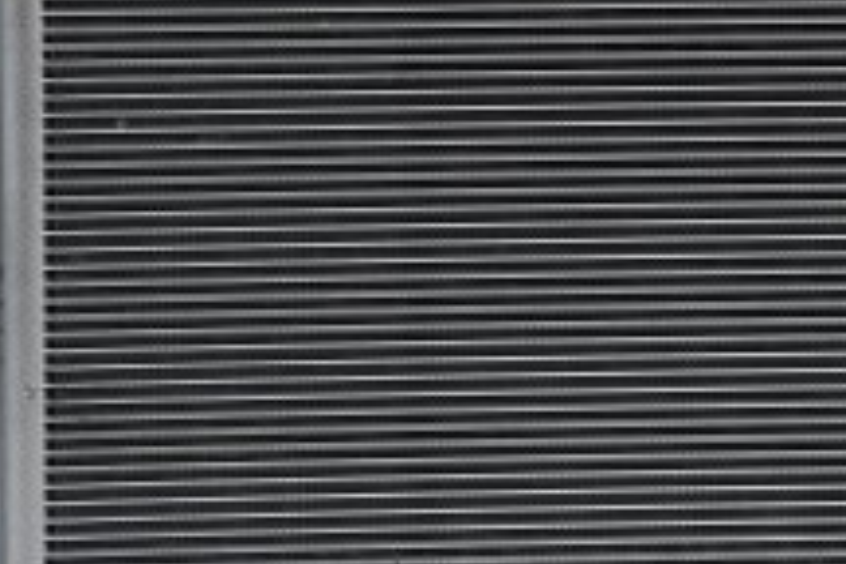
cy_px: -24
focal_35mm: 127
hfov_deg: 15.9
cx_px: 815
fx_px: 2986
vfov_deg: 10.7
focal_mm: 30.5
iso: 640
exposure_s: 1/50
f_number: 4.8
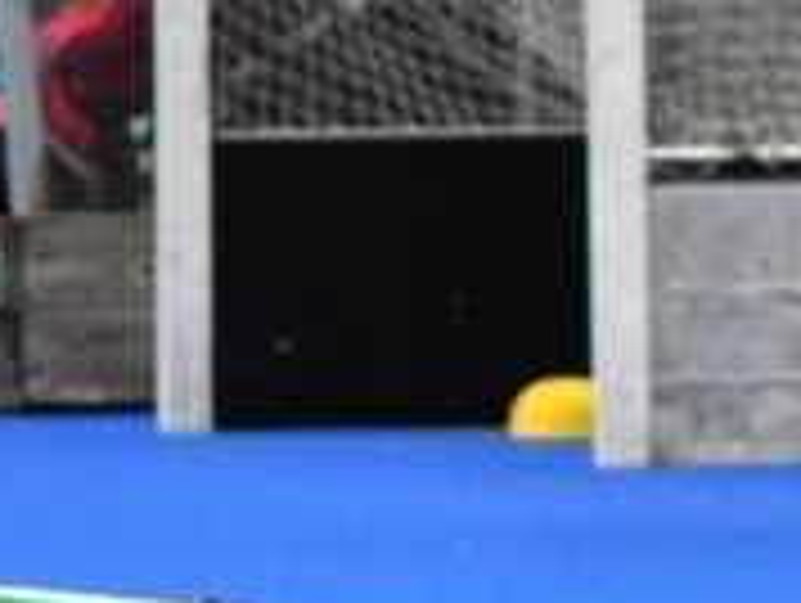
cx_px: 986
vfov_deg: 0.9
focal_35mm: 1725
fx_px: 39970
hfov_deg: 1.1
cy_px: -97
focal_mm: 200
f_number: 5
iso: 1600
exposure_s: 1/800
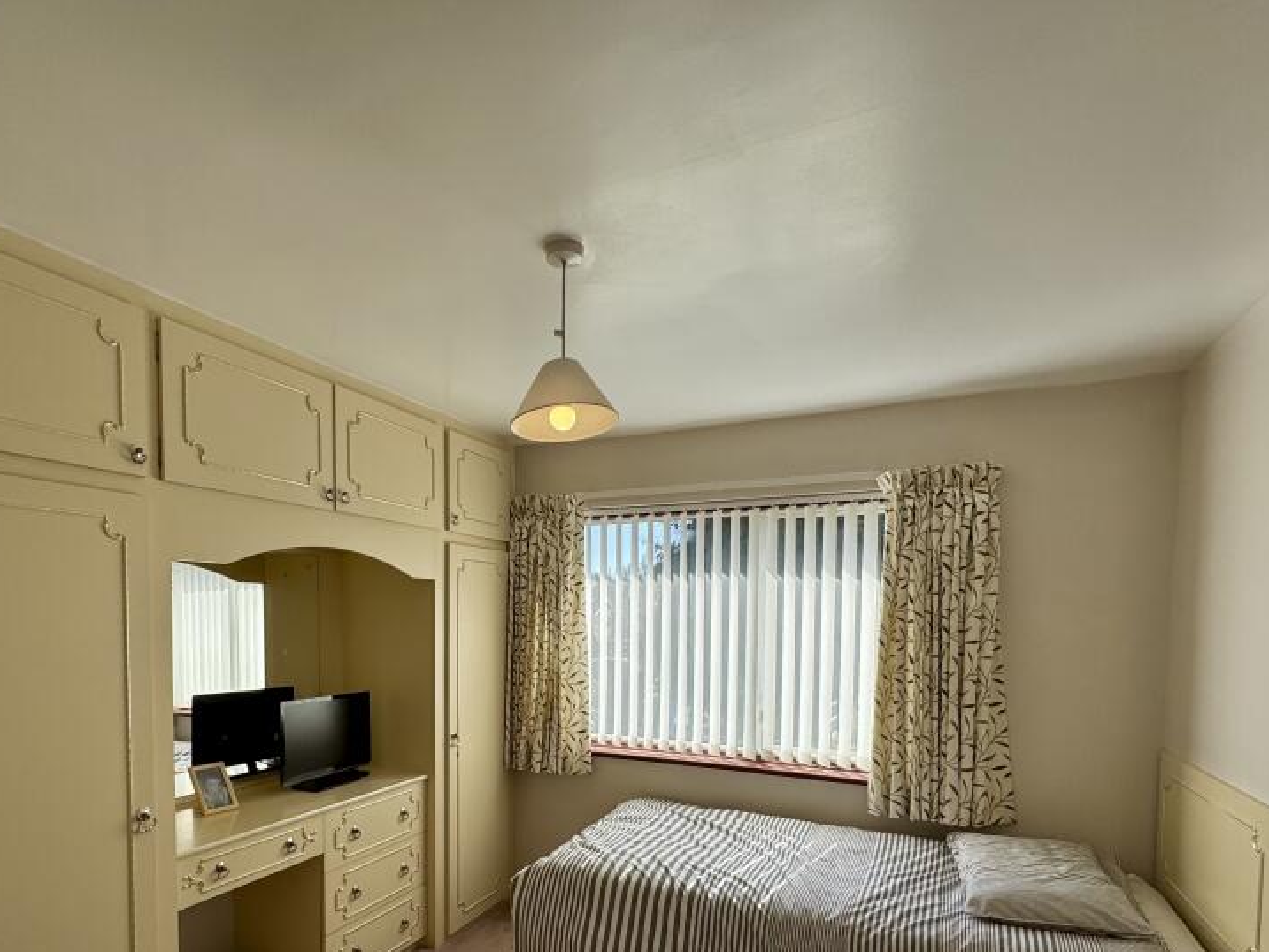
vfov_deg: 64.0
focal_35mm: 20
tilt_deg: -1.5
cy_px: 648
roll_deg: -0.3
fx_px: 733
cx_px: 542
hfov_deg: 81.2
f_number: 2.2
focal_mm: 2.22
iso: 40
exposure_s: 1/631
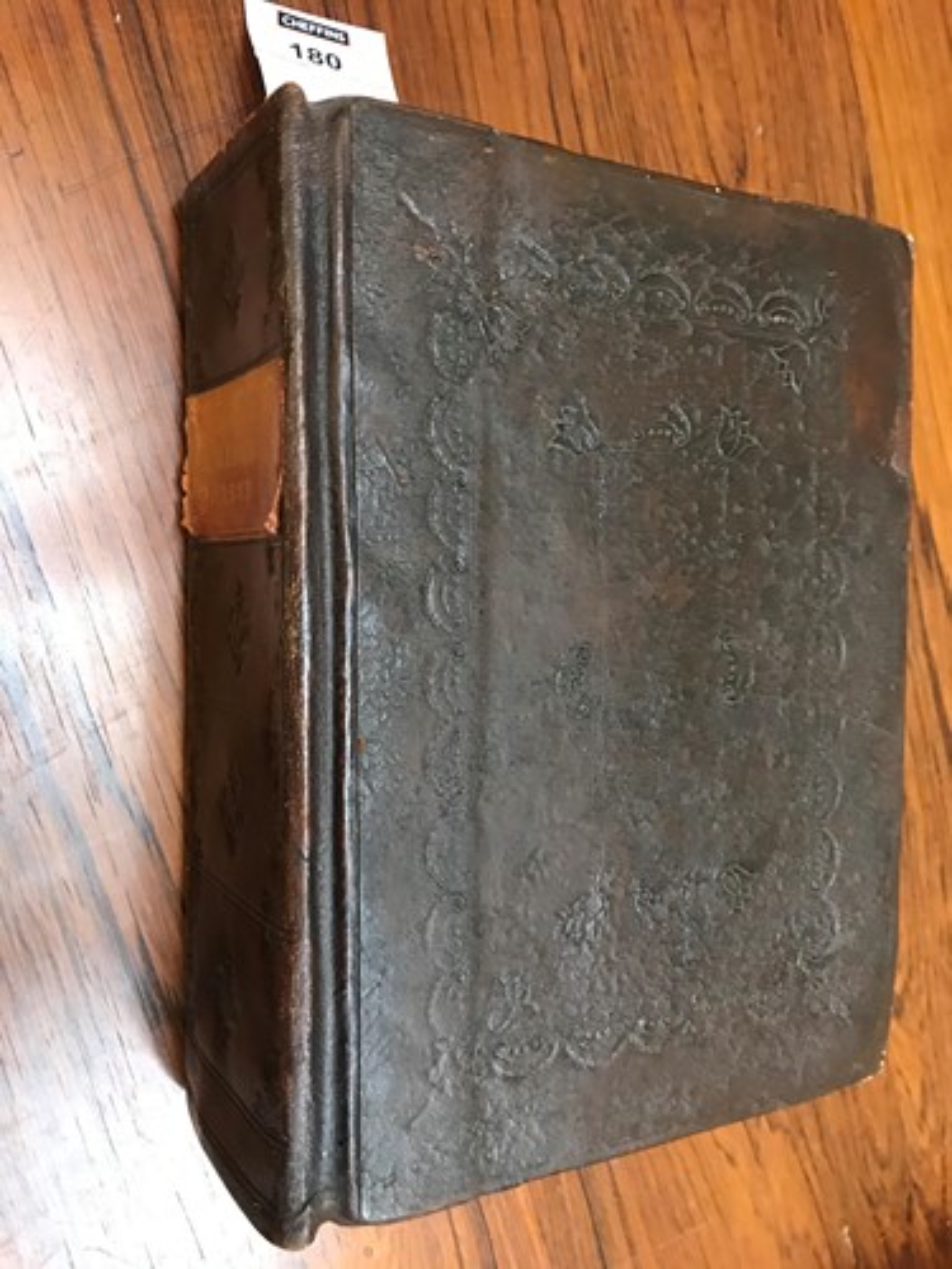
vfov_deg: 63.4
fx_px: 1027
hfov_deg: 49.7
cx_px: 476
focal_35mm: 28
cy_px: 634
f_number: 1.8
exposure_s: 1/9
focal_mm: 3.99
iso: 100
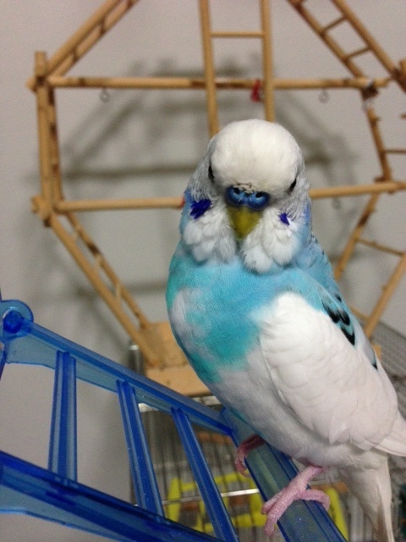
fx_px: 516
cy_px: 271
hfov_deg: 42.9
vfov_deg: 55.4
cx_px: 203
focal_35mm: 33
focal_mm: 4.12
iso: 200
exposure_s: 1/20
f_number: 2.4
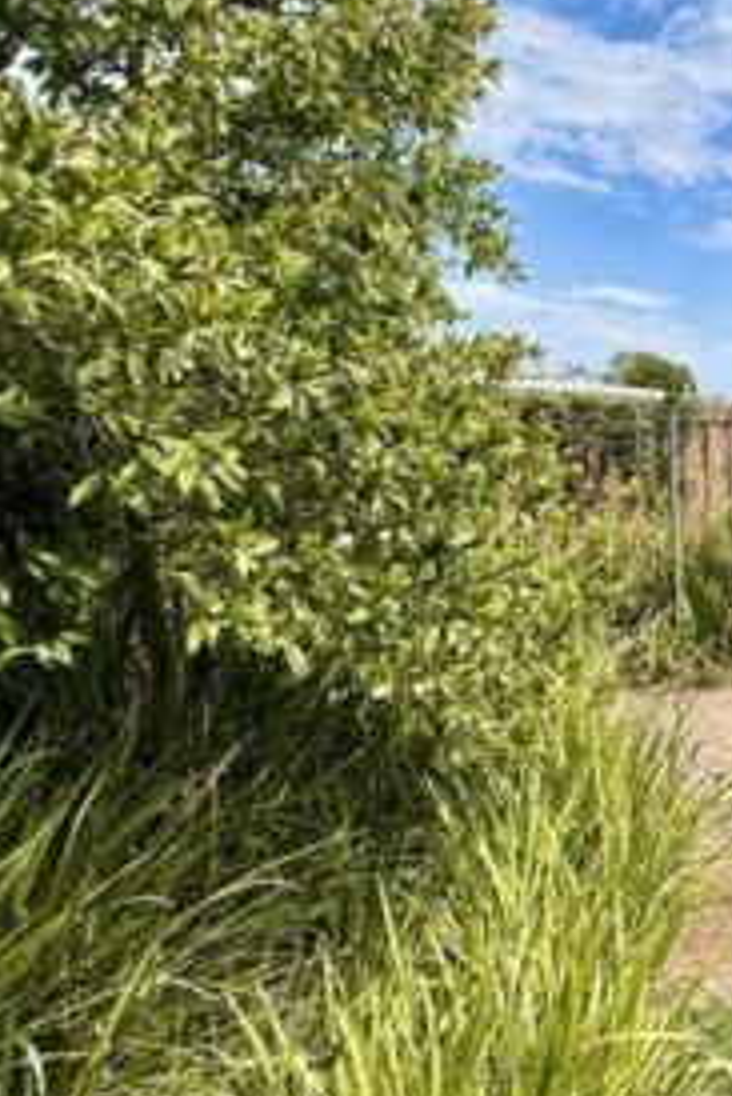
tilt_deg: +0.2
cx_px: 988
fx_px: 1036
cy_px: 448
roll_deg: +0.3
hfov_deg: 29.8
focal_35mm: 34
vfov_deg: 55.4
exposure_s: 1/2841
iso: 50
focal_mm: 2.22
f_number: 2.2
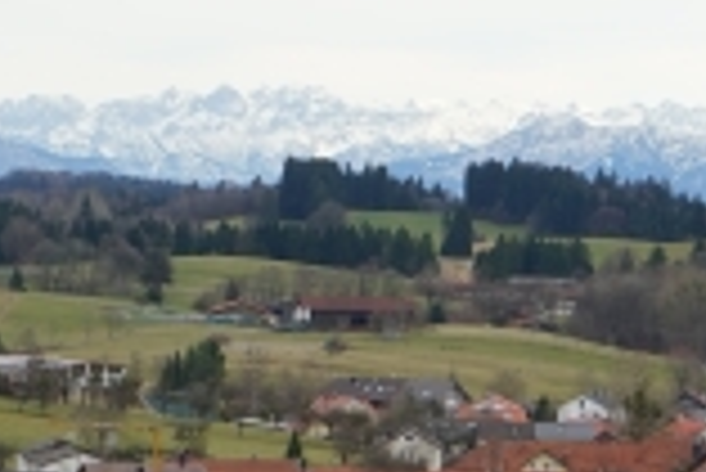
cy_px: 357
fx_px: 4986
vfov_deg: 5.4
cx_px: 279
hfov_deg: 8.1
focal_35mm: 254
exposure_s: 1/100
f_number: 8
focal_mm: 57
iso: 100
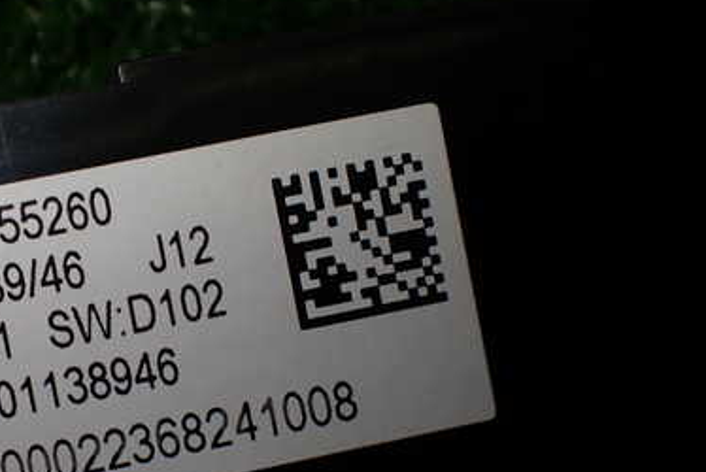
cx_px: 143
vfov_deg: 26.8
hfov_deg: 38.1
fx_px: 981
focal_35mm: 50
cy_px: 336
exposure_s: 1/160
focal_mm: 5.4
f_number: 3.2
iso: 100
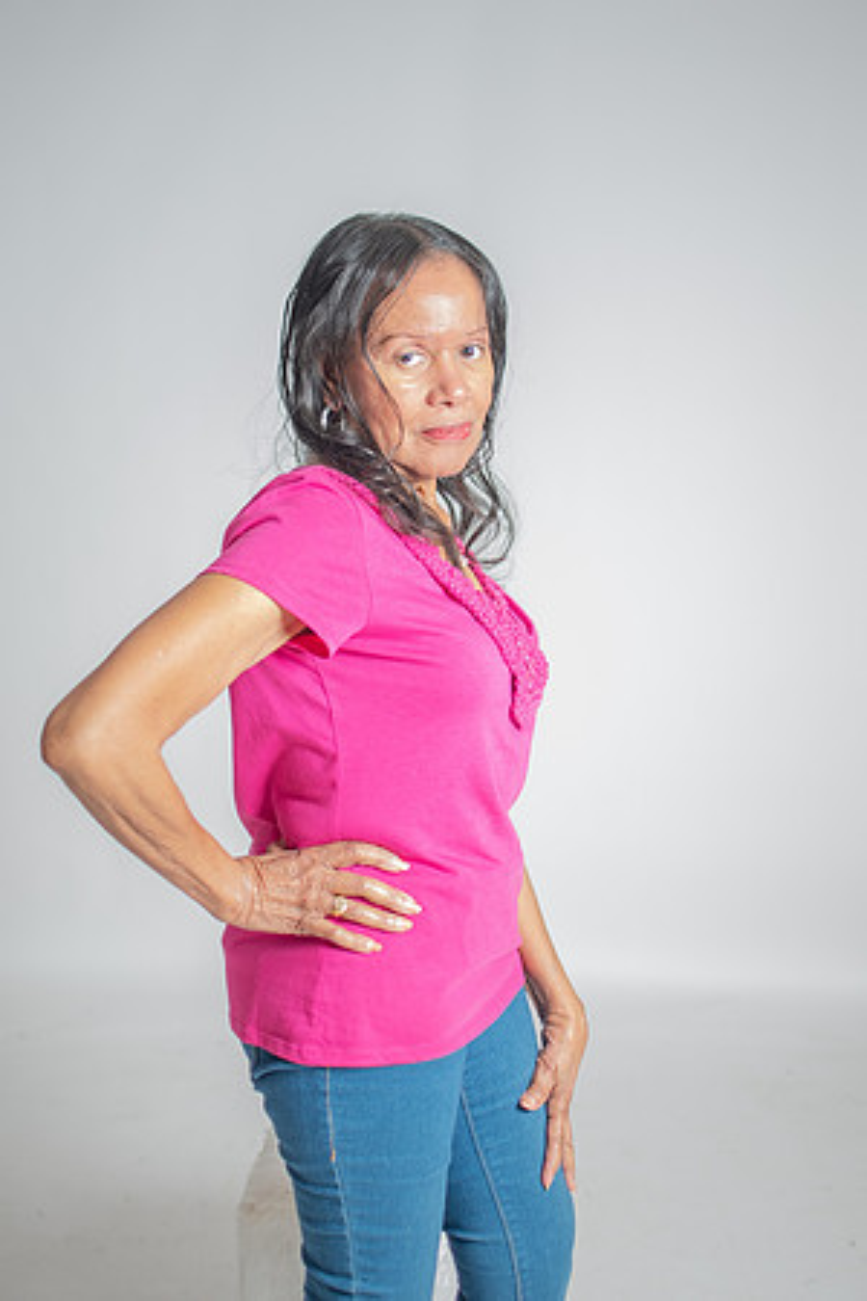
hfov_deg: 26.0
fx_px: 1878
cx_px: 434
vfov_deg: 38.2
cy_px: 650
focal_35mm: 52
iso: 100
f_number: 2
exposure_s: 1/250
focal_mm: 35
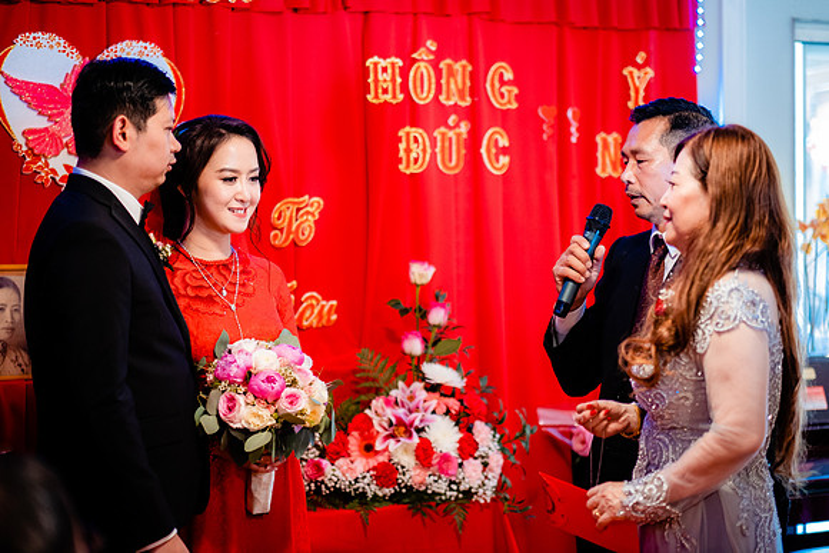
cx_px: 416
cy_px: 271
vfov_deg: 15.9
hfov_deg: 23.7
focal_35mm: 86
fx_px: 1976
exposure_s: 1/160
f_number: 1.2
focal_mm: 56
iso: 800
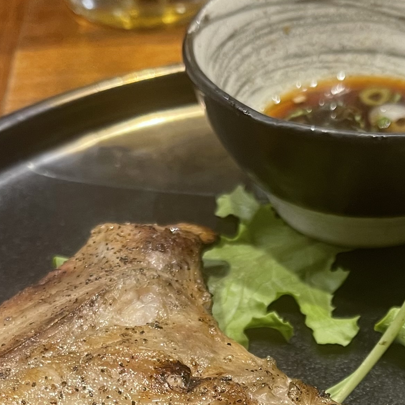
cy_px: 446
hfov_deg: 22.6
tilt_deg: -48.8
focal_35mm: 76
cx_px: 283
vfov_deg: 21.6
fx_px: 1006
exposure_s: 1/60
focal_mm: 5.1
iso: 100
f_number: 1.6
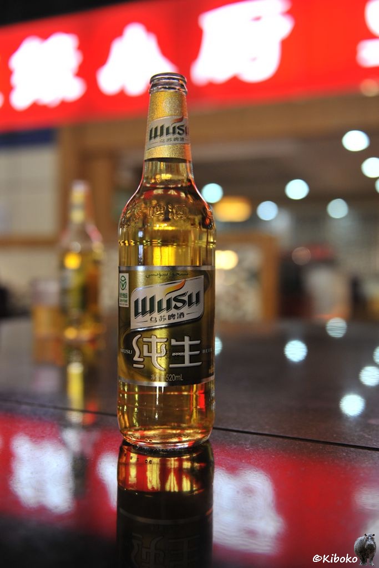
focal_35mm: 36
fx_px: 568
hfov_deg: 36.9
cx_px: 190
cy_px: 284
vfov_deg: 53.1
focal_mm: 36
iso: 800
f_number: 2.8
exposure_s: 1/60
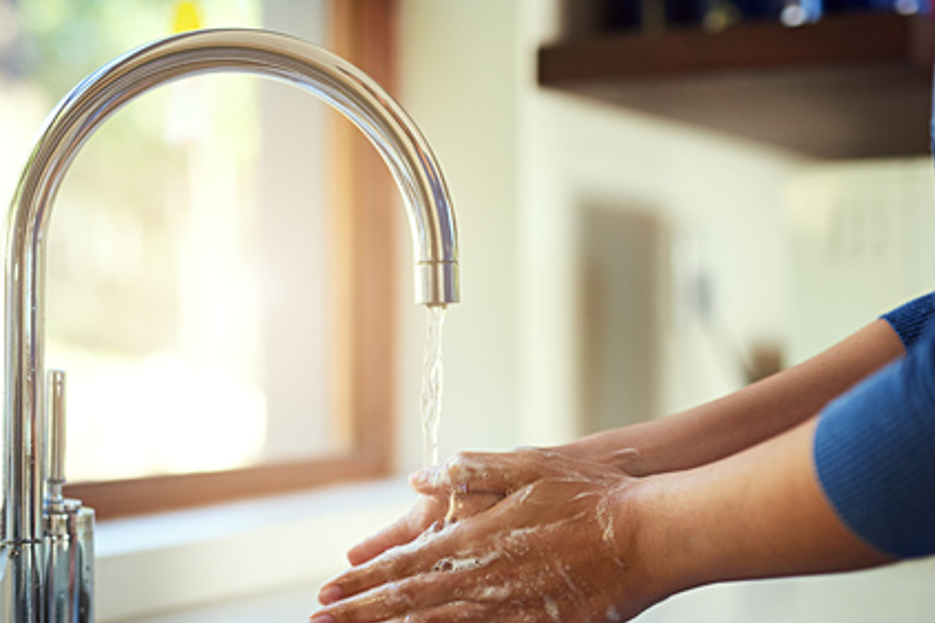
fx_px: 1844
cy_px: 434
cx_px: 449
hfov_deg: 28.5
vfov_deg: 19.1
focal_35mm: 71
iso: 500
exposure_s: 1/400
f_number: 1.8
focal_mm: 50
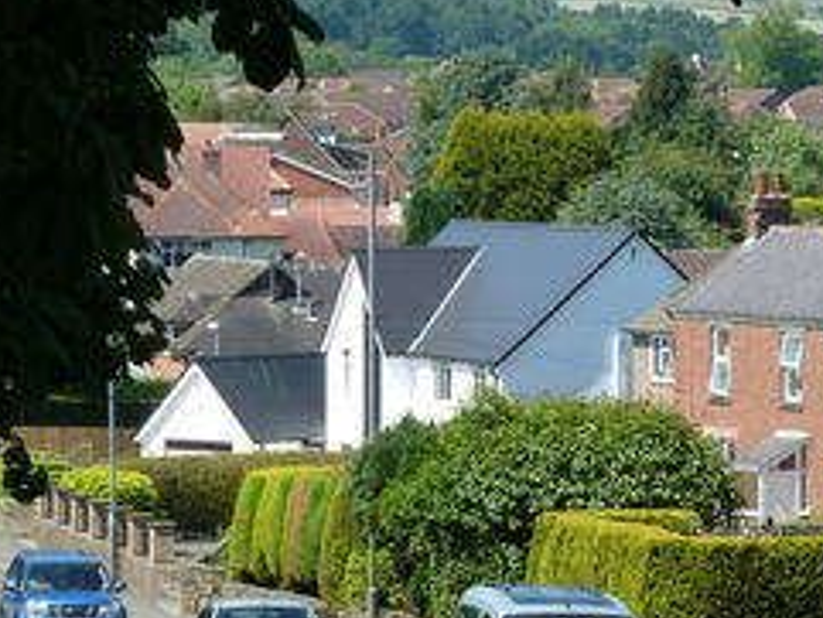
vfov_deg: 6.7
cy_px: 372
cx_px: 546
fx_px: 5257
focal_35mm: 221
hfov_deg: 8.9
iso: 80
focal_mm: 18.2
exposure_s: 1/250
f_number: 4.4
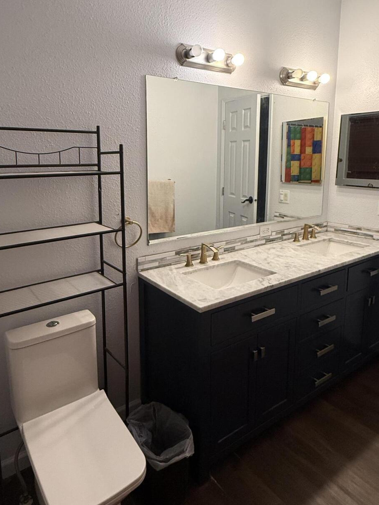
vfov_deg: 73.3
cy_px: 209
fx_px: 336
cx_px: 163
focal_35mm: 23
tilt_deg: -9.1
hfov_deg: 58.7
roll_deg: +1.0
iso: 320
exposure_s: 1/120
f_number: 2.2
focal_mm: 2.22
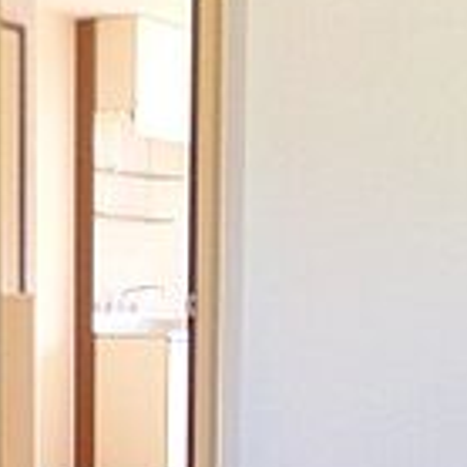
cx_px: 198
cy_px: 544
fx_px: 1496
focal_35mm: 98
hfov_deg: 17.7
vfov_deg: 17.0
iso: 160
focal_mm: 4.3
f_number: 2.5
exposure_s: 1/60
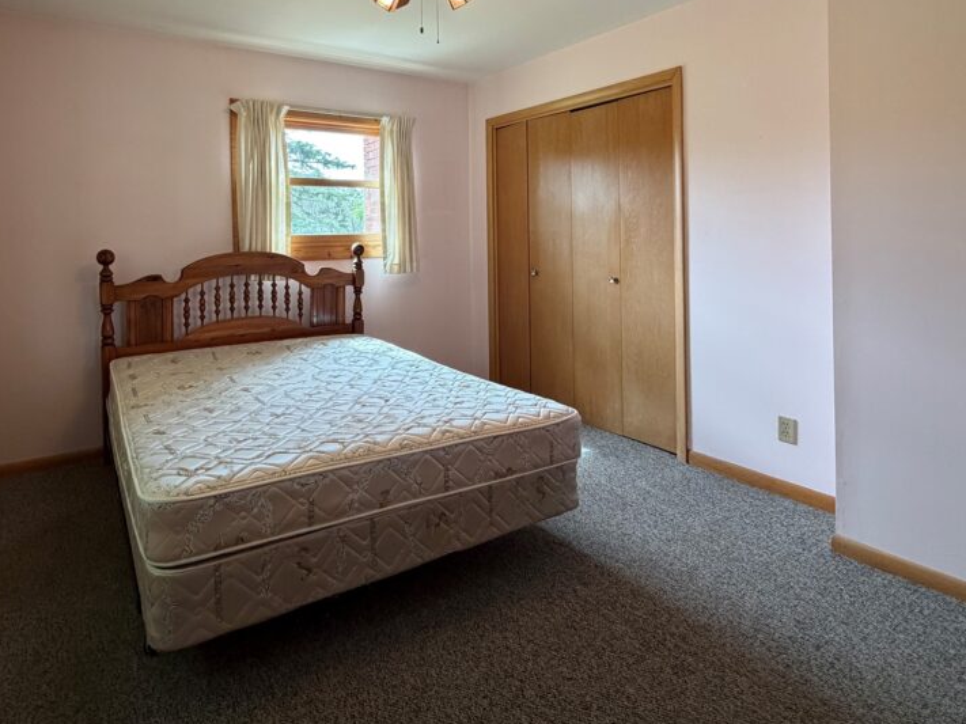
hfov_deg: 78.7
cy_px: 239
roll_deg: +2.1
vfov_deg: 61.8
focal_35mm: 21
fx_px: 586
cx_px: 430
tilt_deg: -0.1
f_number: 2.2
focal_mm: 2.22
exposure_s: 1/120
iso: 200
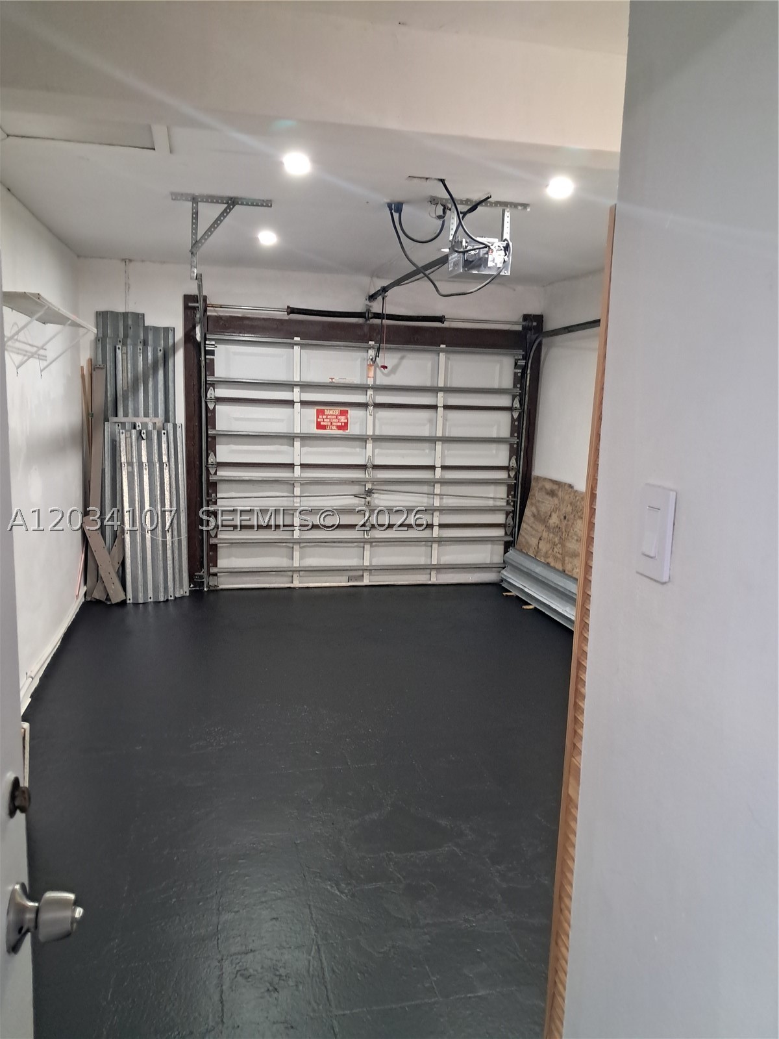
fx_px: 810
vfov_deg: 65.3
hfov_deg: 51.4
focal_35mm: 27
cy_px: 520
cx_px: 390
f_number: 1.8
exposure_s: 1/33
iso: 640
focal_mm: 4
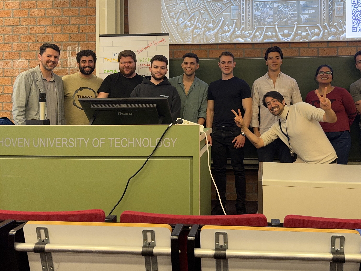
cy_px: 82
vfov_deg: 40.0
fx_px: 365
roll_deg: +0.1
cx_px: 215
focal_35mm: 35
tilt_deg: +2.5
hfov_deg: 52.3
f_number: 1.78
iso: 160
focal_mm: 6.76
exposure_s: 1/50
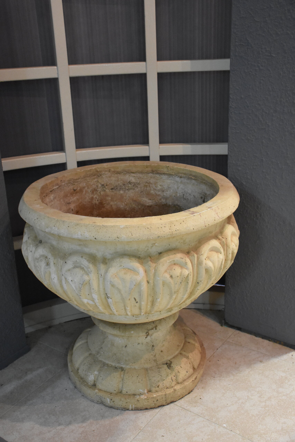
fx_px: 498
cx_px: 148
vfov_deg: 47.9
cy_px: 221
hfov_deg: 33.0
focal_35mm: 40
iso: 4000
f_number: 4
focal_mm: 27
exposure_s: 1/60
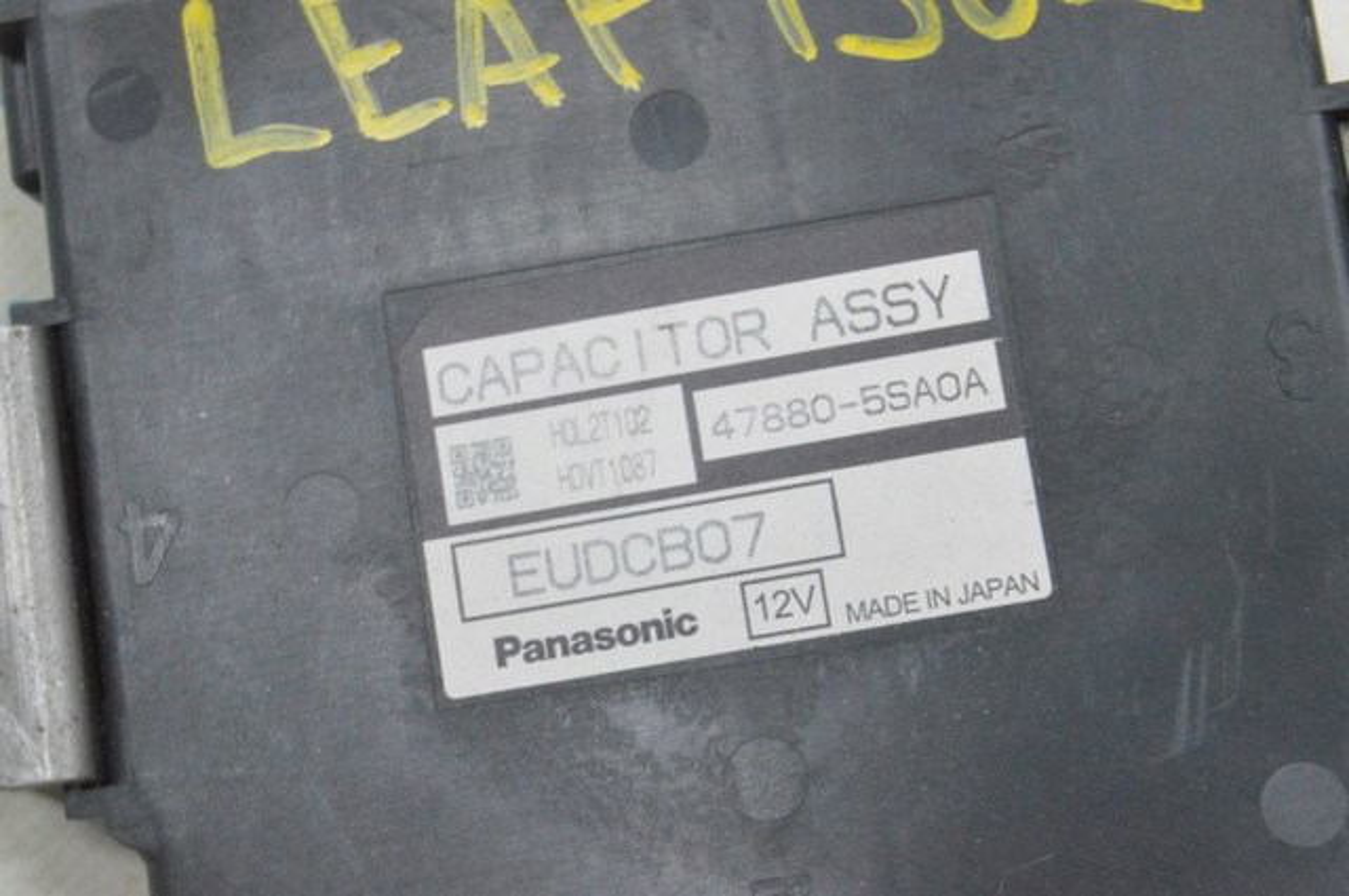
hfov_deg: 24.6
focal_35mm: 82
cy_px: 448
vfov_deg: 16.5
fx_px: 3088
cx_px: 674
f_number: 20
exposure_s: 1/15
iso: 6400
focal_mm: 55
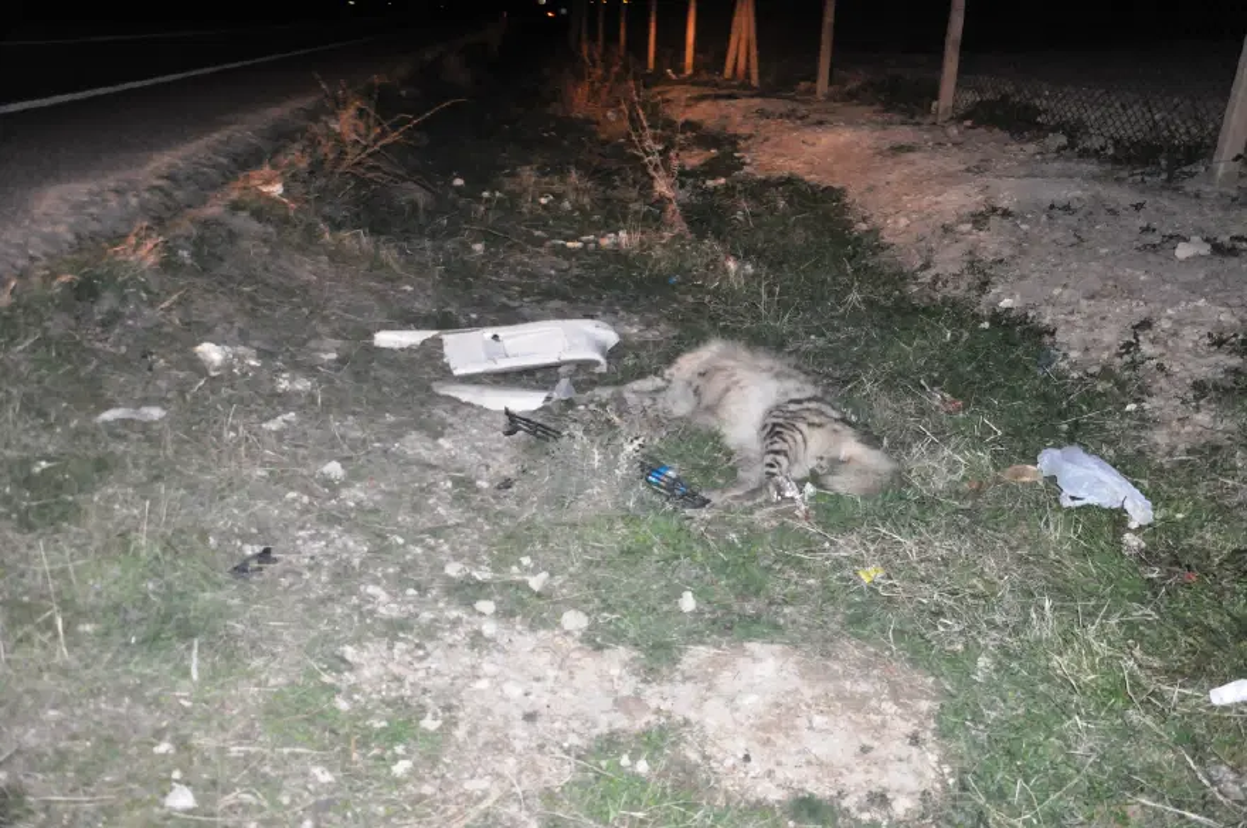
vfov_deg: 41.6
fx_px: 1090
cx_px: 624
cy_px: 414
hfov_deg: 59.6
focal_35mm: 32
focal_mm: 21
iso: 1600
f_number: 5
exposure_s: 1/60
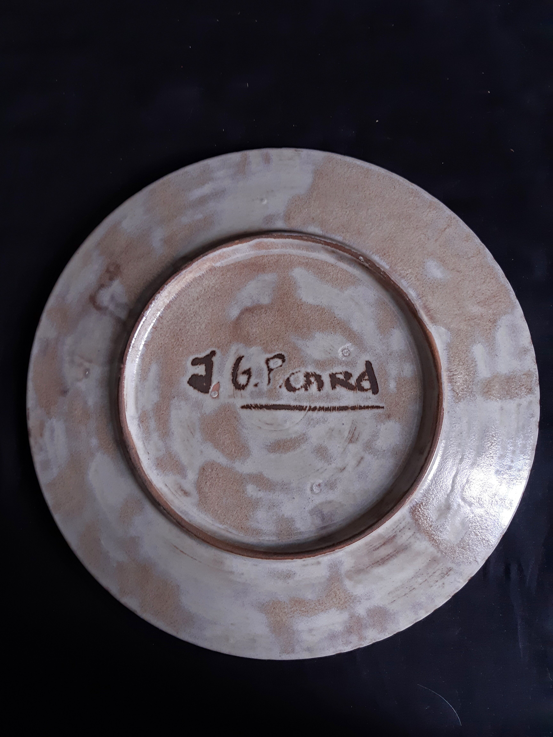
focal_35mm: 26
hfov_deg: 53.1
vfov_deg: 67.3
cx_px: 276
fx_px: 554
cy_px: 368
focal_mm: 3.93
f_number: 1.7
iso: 100
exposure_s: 1/15
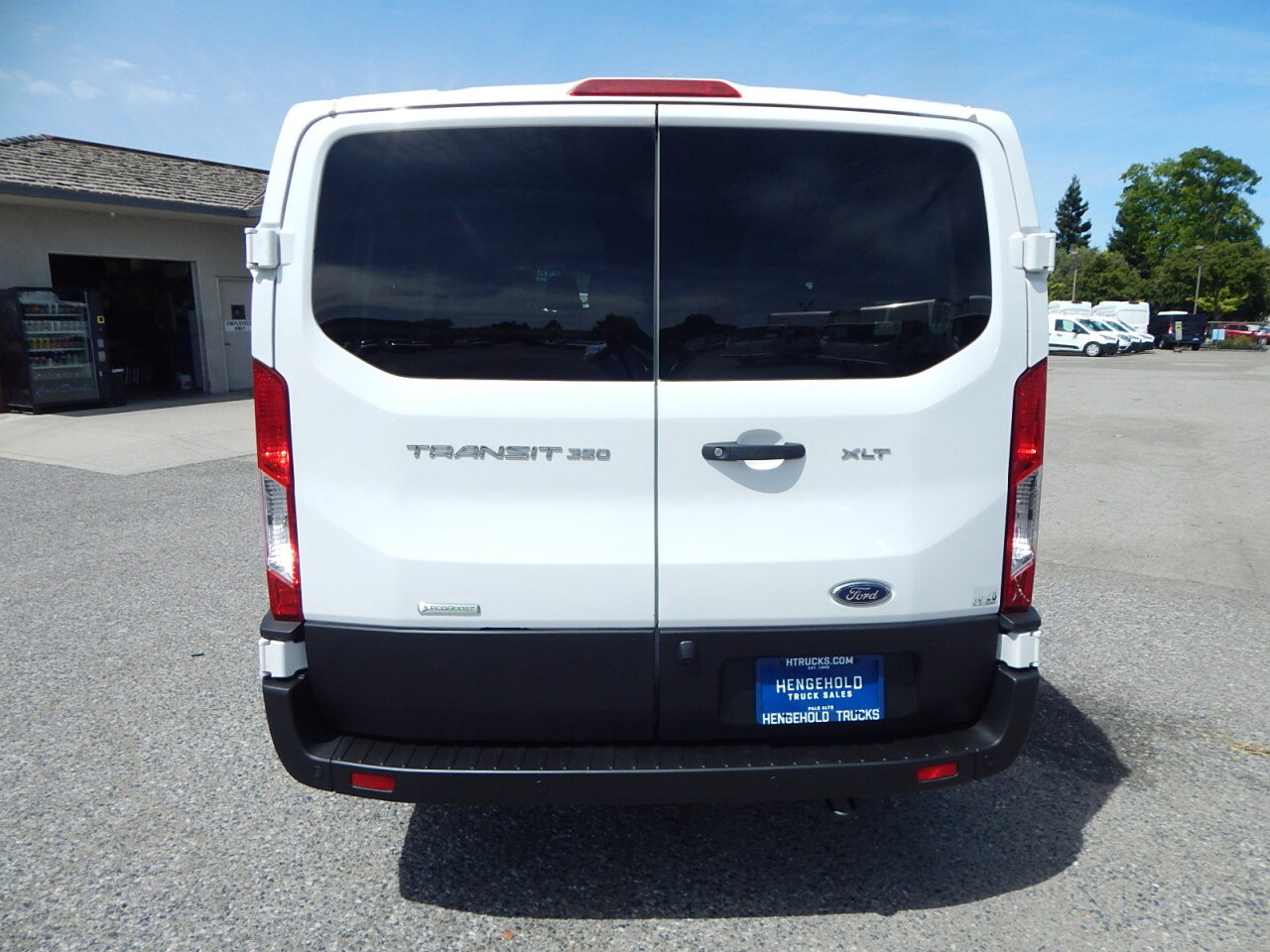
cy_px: 476
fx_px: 807
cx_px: 635
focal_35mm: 22
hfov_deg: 76.4
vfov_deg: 61.1
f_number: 6
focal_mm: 4
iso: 125
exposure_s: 1/800
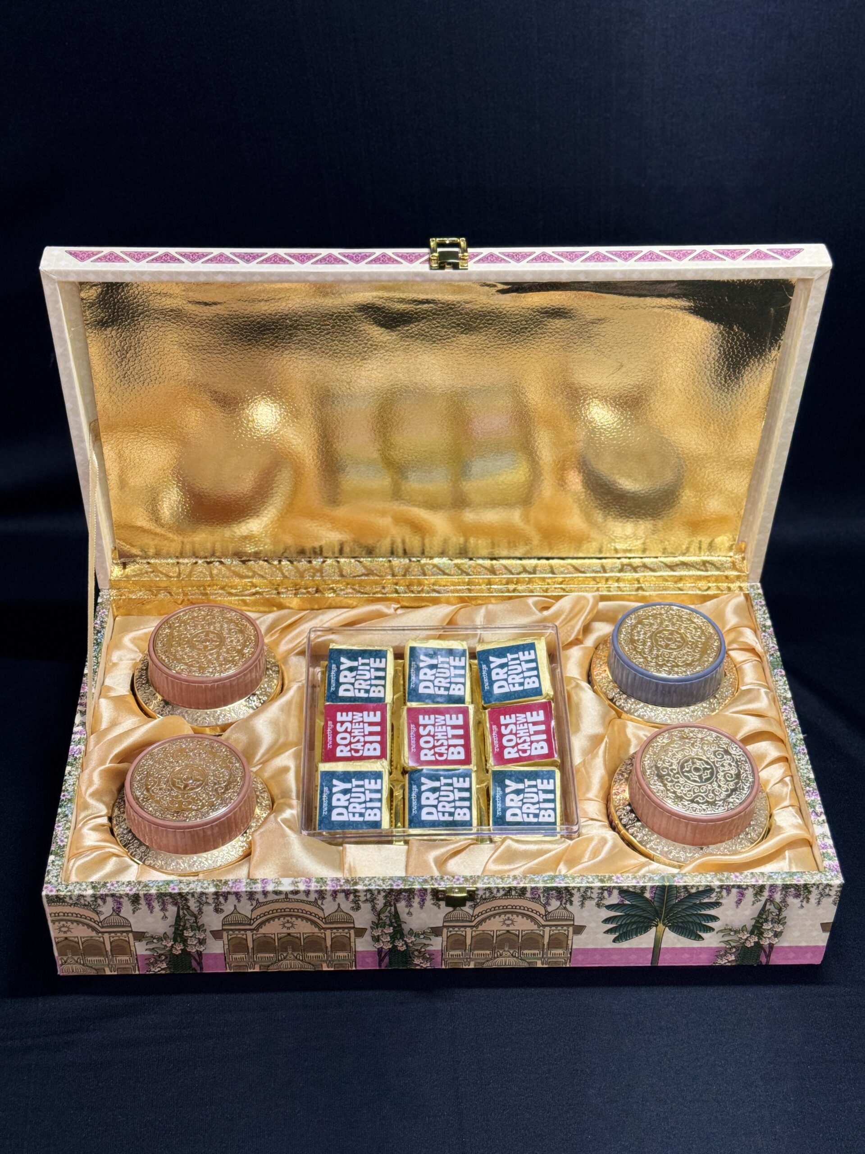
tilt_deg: -40.0
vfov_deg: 39.7
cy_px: 577
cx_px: 432
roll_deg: -0.2
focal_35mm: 48
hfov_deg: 30.3
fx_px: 1599
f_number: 1.78
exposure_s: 1/50
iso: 64
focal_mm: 6.76
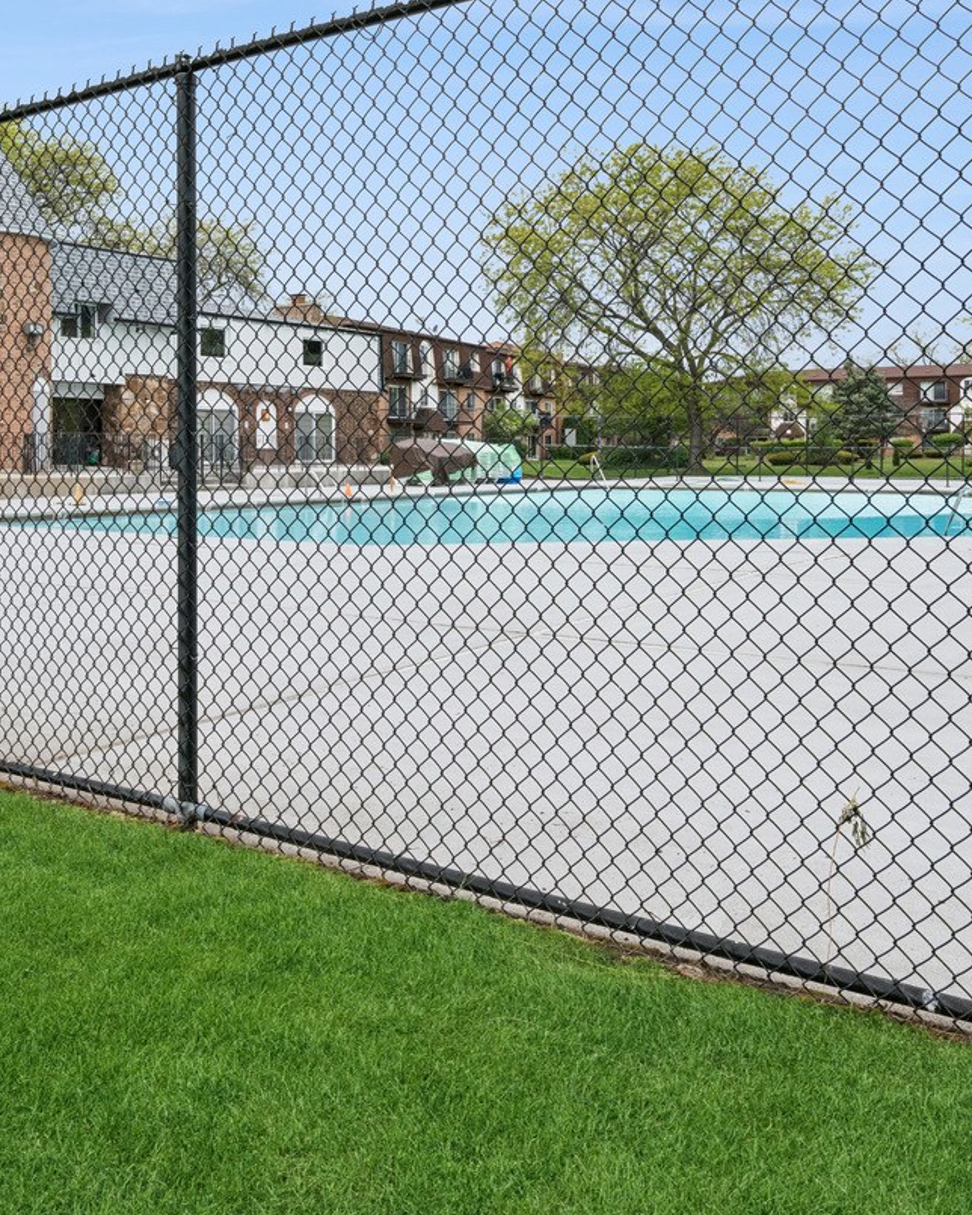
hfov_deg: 43.1
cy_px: 451
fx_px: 1223
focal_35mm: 34
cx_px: 380
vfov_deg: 52.3
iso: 400
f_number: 8
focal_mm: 18
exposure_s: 1/750
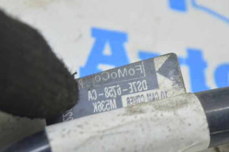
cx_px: 104
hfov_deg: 22.3
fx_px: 582
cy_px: 84
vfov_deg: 14.9
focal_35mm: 92
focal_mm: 55
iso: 400
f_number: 5.6
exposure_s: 1/20
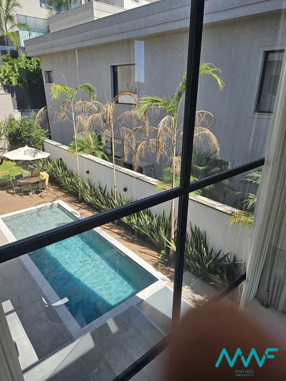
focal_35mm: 23
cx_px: 143
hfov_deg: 58.9
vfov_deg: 73.9
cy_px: 190
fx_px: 253
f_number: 1.8
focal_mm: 5.4
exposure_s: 1/845
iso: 25
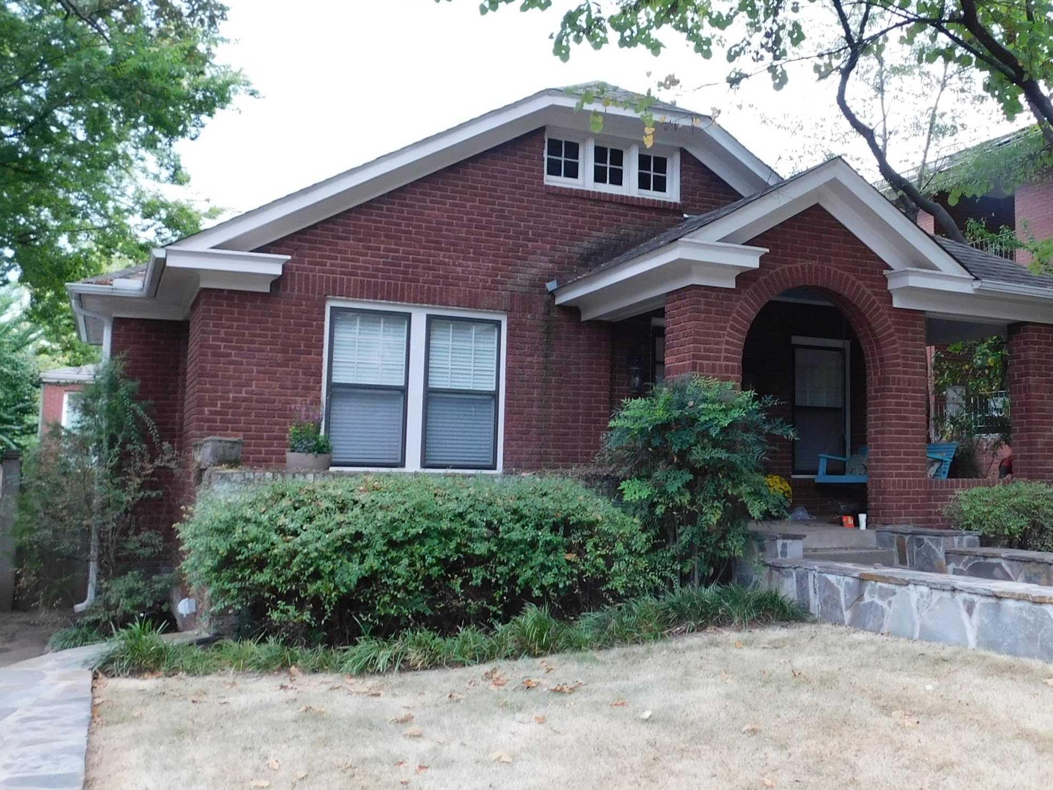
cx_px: 677
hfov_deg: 50.7
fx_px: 1095
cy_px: 357
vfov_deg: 39.6
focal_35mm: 36
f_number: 3
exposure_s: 1/30
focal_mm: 4
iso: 140
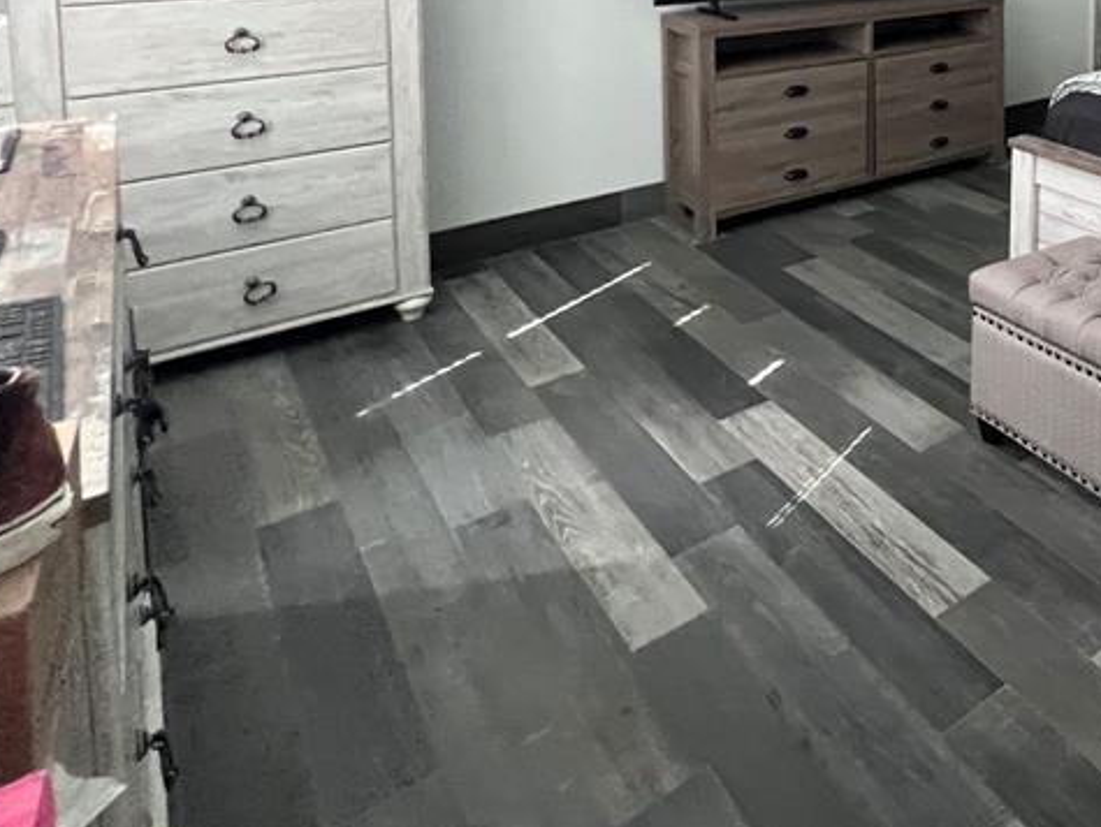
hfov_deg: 49.0
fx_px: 891
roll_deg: -1.4
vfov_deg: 41.5
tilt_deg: -3.3
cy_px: -46
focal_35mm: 28
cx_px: 1152
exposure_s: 1/60
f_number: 1.8
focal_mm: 1.57
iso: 640
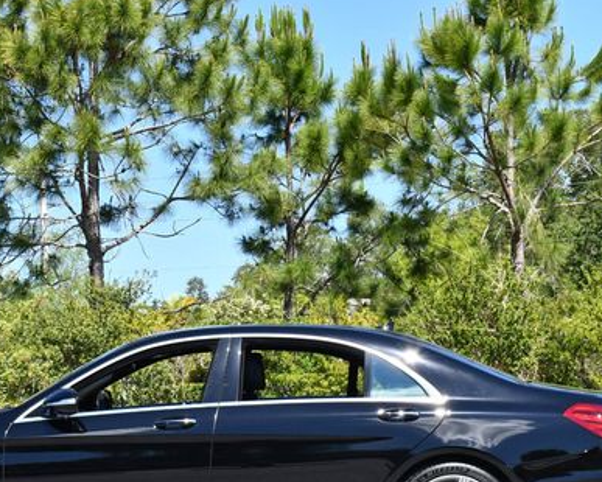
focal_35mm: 90
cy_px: 322
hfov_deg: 21.2
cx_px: 204
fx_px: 1604
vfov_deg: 17.1
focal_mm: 29
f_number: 8
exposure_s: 1/250
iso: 200
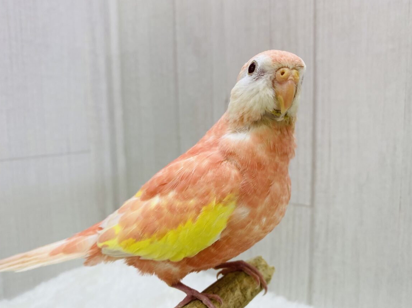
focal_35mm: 26
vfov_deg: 53.0
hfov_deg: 67.3
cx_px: 204
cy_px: 152
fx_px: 309
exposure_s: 1/100
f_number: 1.8
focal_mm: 4.25
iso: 64
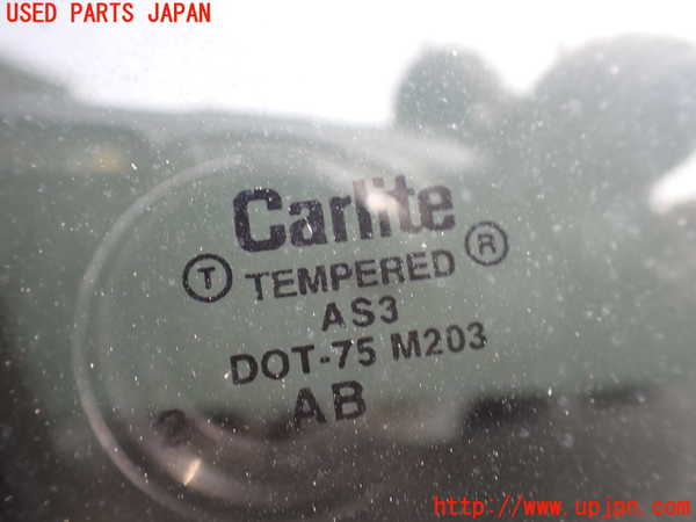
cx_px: 348
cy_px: 261
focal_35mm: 30
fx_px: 603
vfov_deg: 46.8
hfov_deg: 60.0
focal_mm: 5.4
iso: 160
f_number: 2.3
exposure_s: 1/125
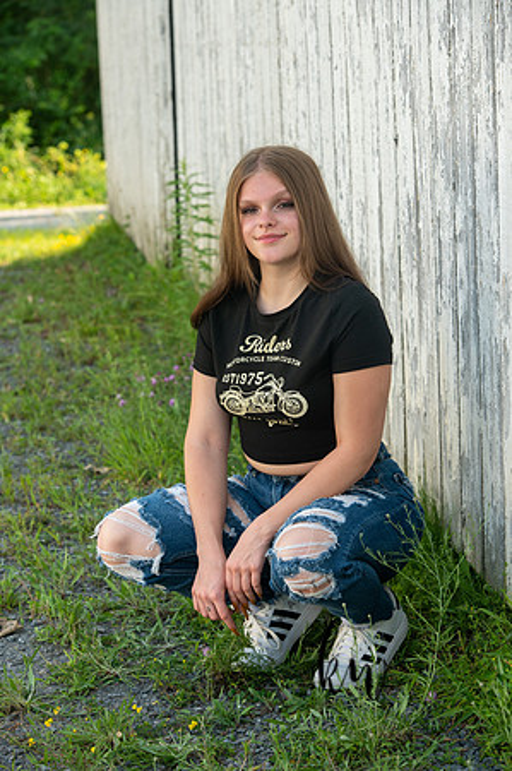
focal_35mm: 112
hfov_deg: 12.2
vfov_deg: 18.3
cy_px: 386
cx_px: 256
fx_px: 2395
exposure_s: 1/250
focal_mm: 112
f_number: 7.1
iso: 400
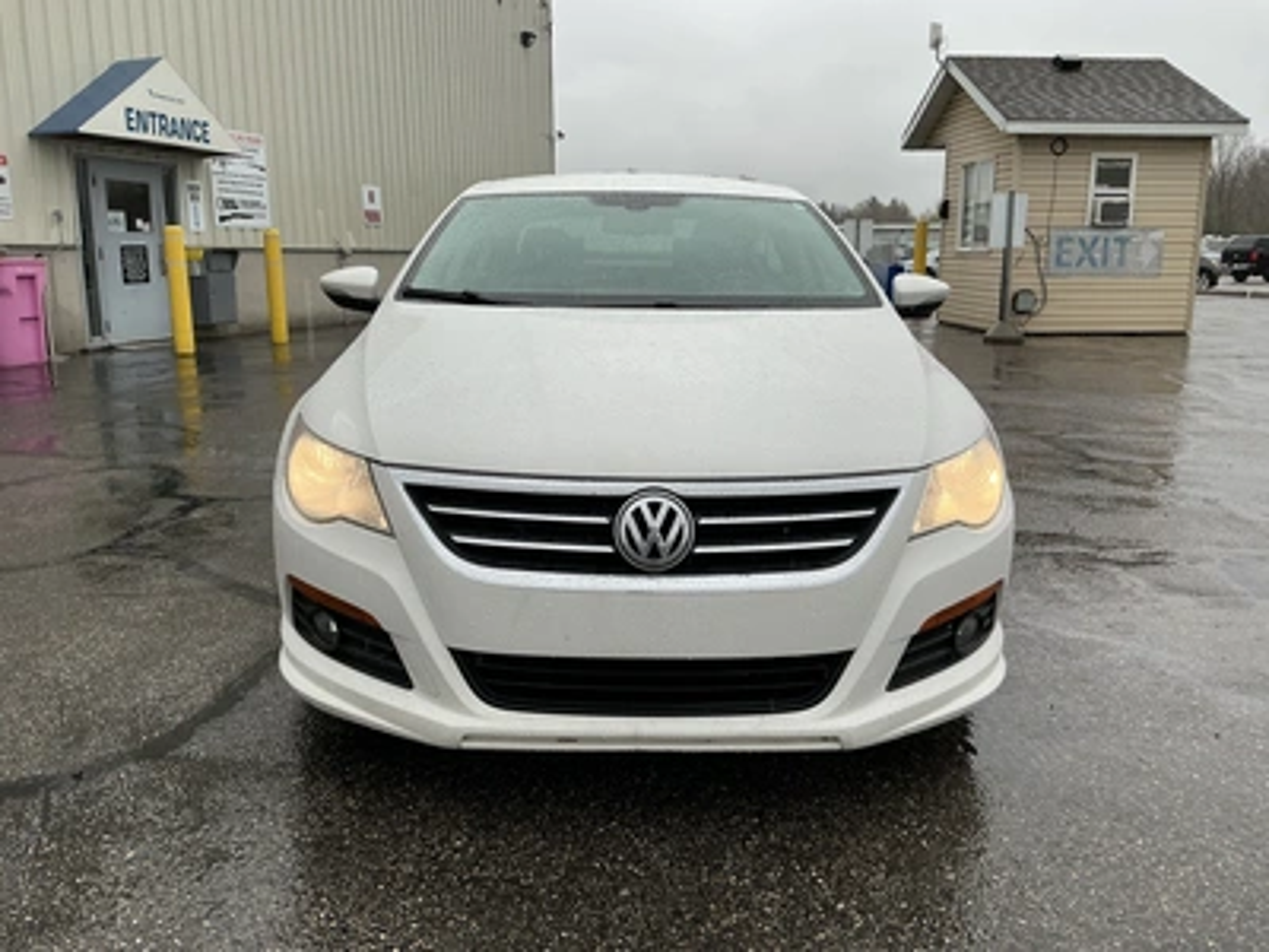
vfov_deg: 49.7
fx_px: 1026
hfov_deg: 63.4
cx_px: 634
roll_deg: +2.0
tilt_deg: -7.8
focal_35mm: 28
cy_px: 476
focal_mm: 3
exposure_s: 1/353
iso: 25
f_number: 1.8
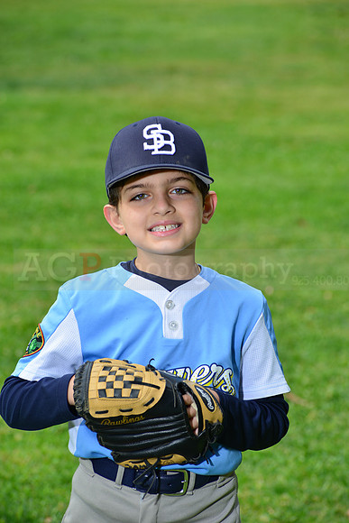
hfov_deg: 6.9
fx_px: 2906
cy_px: 262
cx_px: 174
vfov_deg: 10.3
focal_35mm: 200
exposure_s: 1/200
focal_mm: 200
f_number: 10
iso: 160
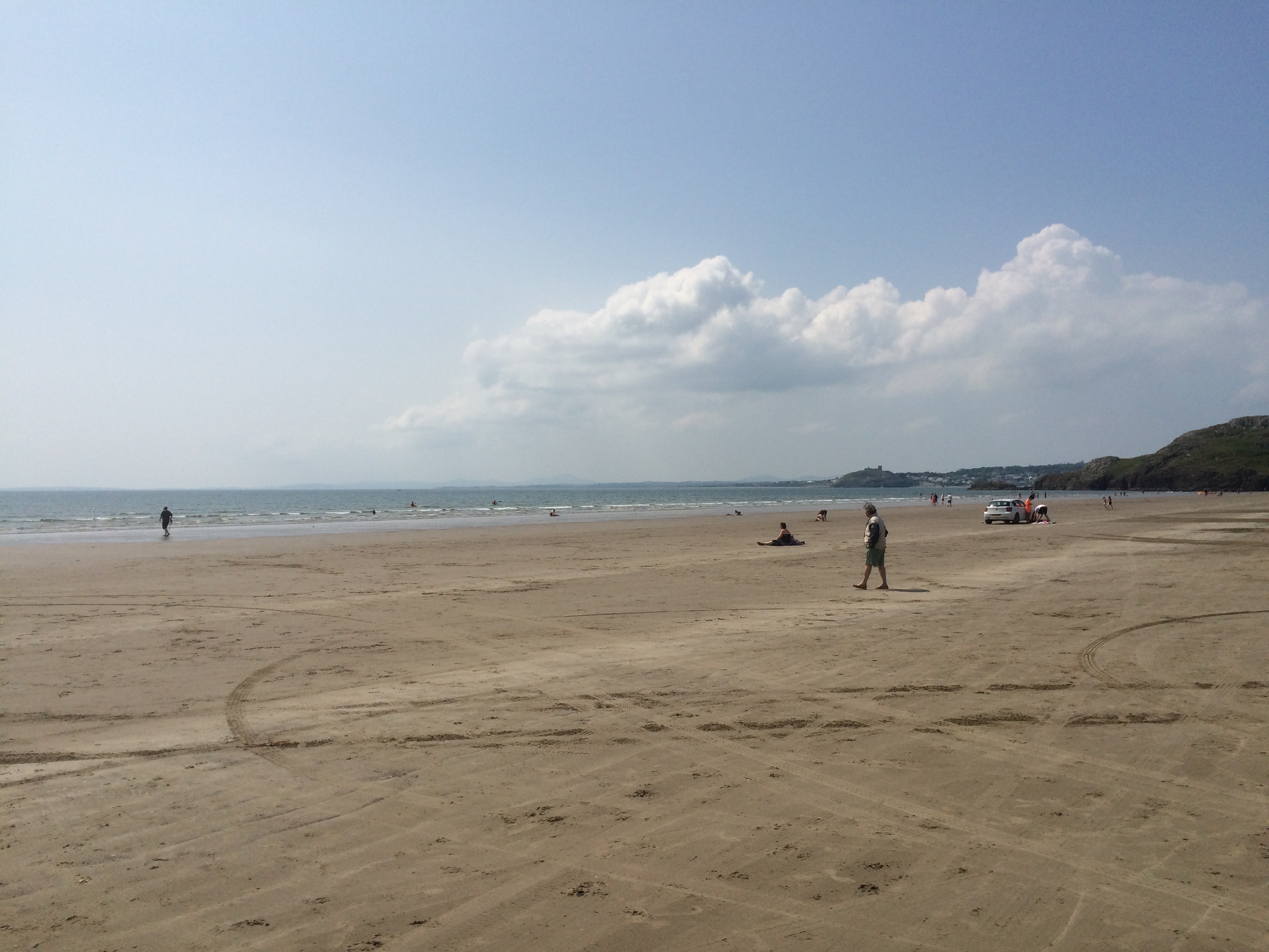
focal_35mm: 29
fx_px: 1063
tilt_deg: +3.7
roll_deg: +0.6
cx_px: 634
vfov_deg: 48.2
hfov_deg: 61.7
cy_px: 476
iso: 32
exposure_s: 1/5882
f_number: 2.2
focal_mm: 4.15
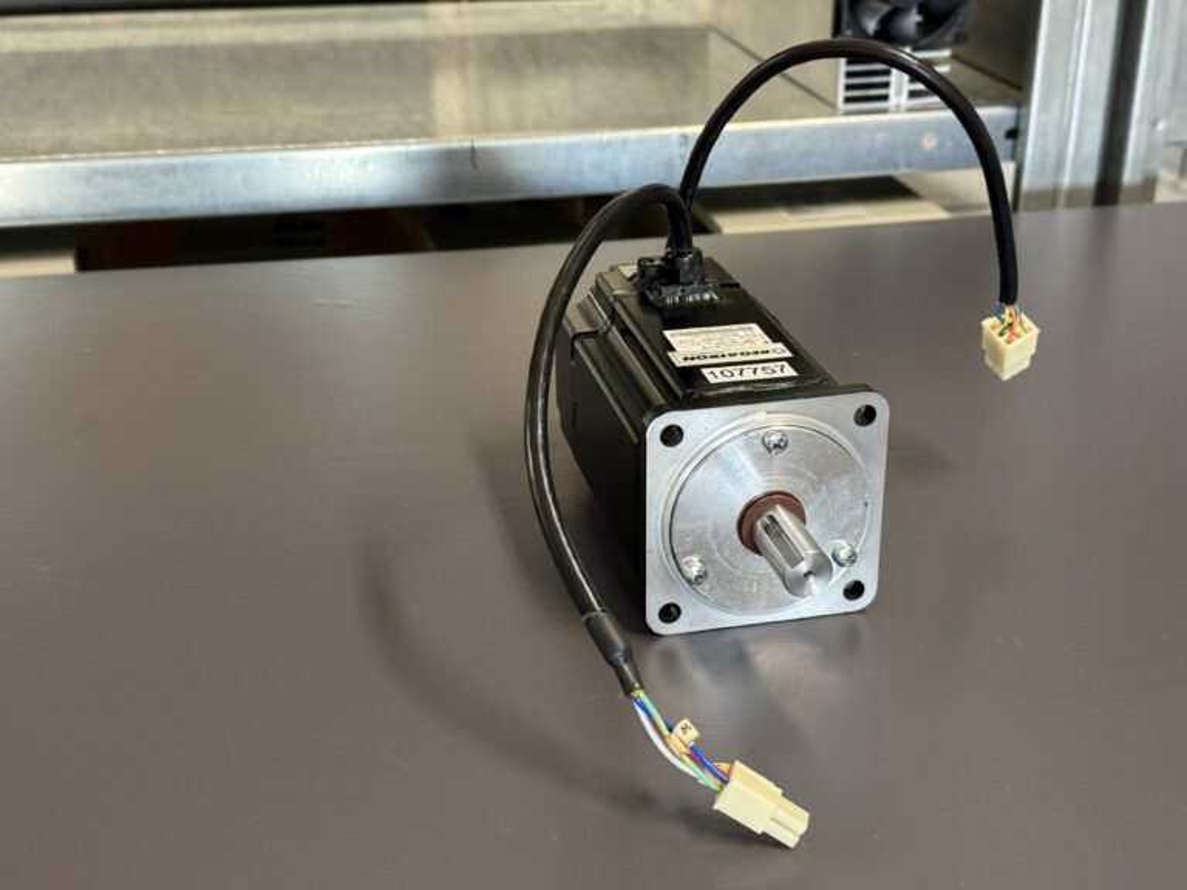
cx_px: 594
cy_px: 445
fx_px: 1646
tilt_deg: -24.4
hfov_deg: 39.7
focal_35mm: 48
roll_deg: -0.4
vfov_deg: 30.3
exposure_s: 1/50
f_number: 1.78
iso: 250
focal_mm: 6.76
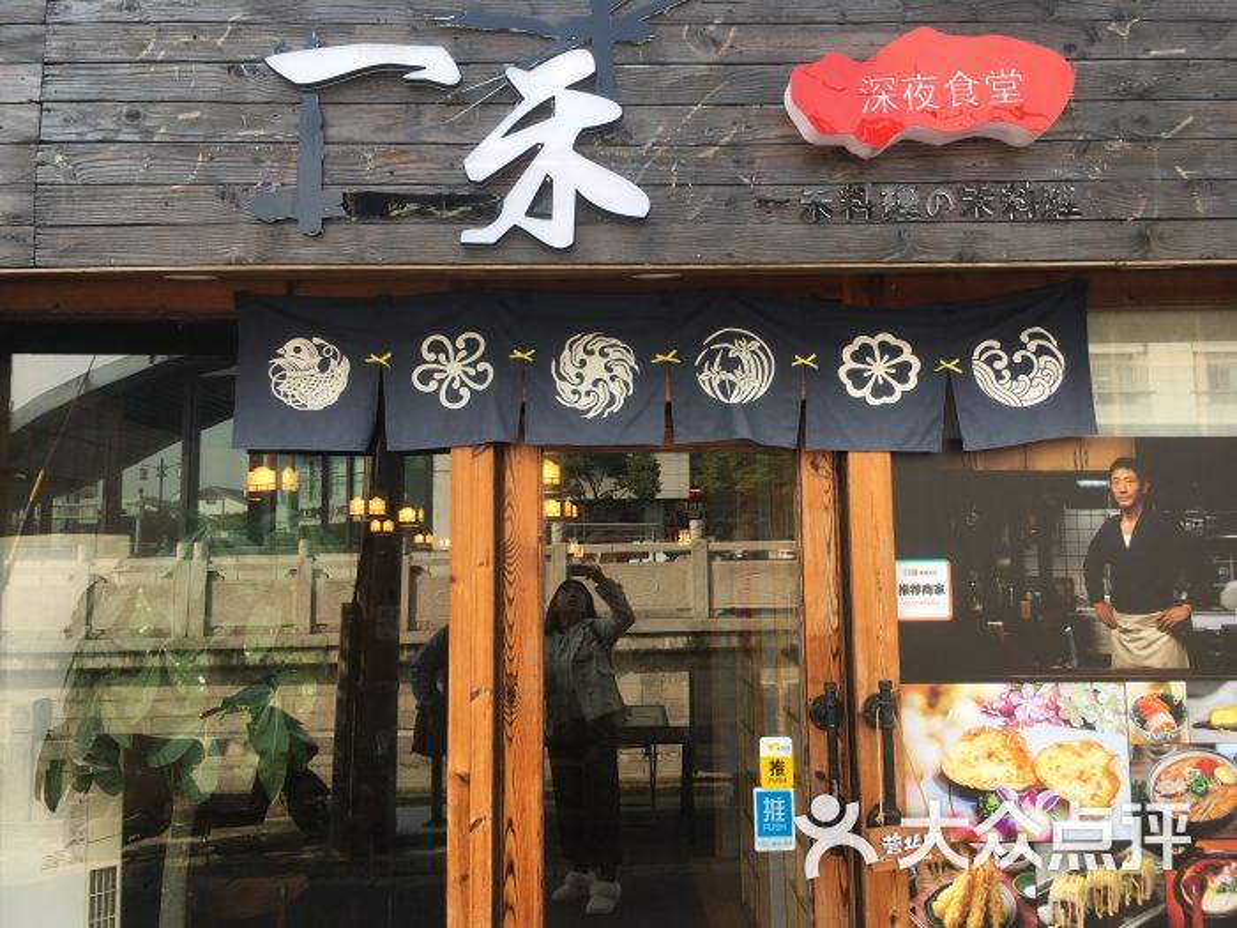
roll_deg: +1.8
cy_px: 464
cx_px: 618
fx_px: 1036
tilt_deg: +5.2
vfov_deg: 48.2
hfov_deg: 61.7
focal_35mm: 29
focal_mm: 4.15
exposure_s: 1/201
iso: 25
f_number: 2.2
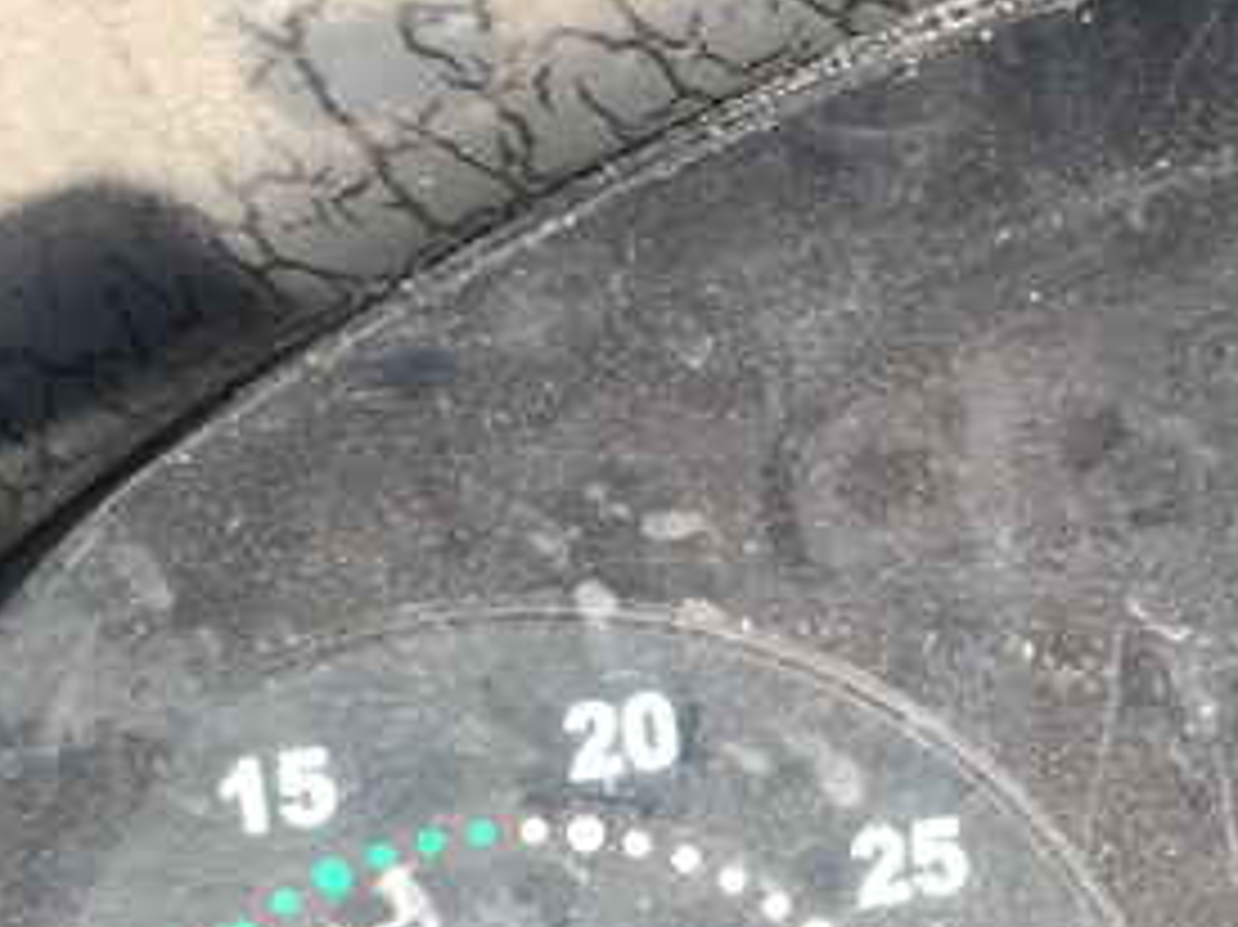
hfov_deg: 17.7
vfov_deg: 13.2
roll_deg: +7.1
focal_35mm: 108
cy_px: 1210
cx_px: 1319
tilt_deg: -42.4
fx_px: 3861
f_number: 2.2
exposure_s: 1/134
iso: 32
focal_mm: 4.15
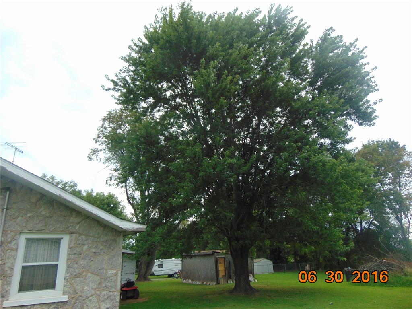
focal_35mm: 25
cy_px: 154
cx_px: 206
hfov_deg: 69.4
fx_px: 298
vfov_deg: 54.9
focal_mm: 4.5
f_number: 3
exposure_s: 1/400
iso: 80
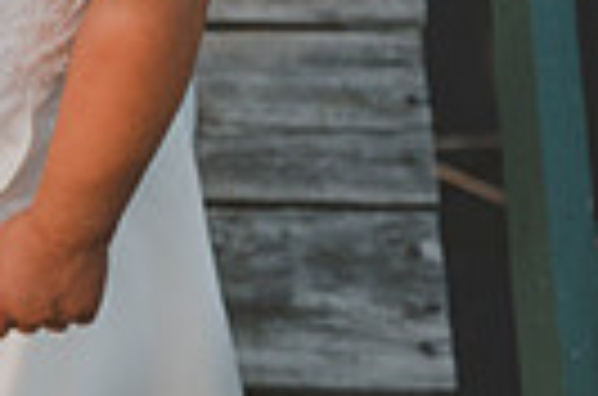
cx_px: -513
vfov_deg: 4.4
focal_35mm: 306
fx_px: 5071
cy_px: -171
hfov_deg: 6.6
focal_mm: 70
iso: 400
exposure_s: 1/250
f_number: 3.2
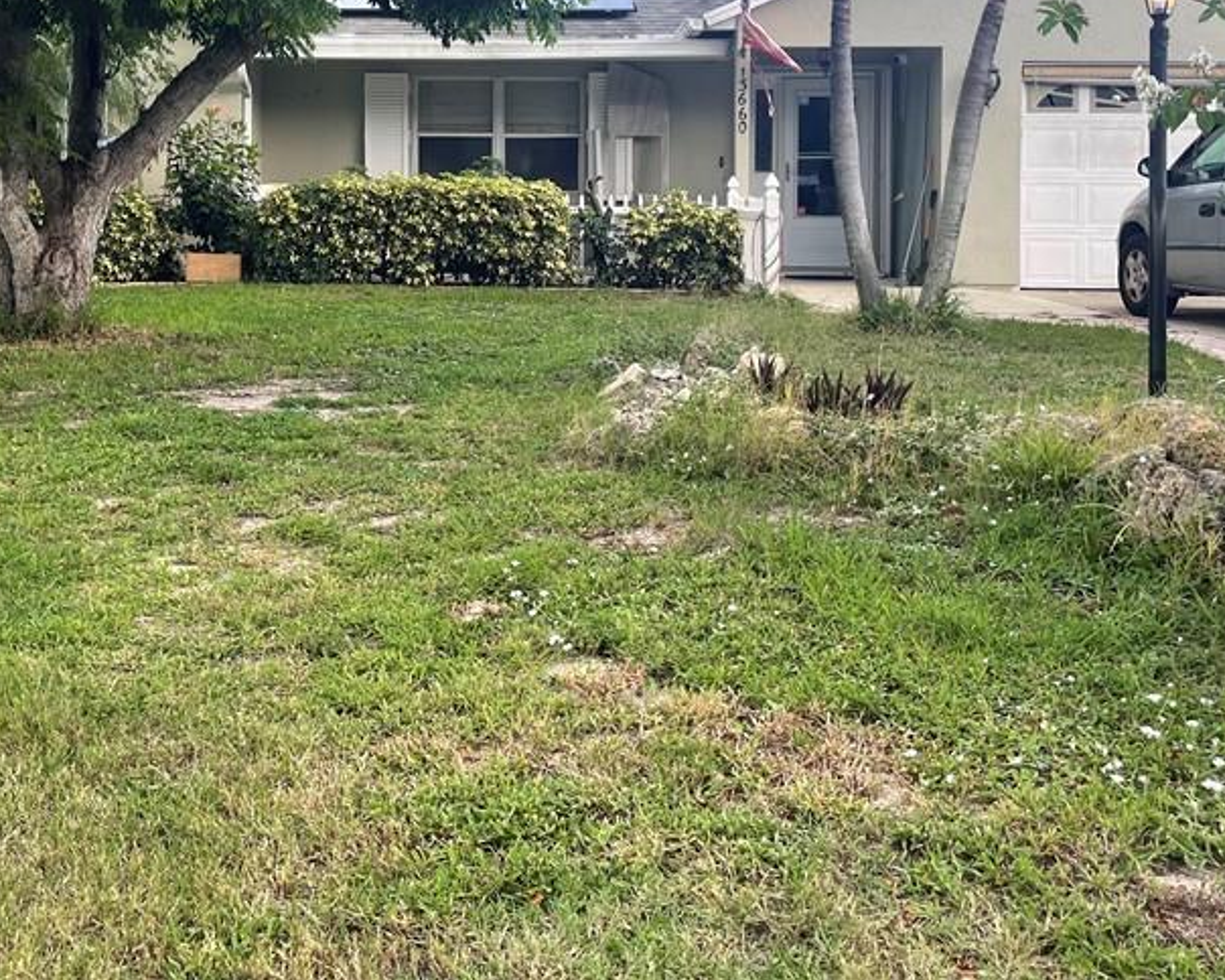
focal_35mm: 43
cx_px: 469
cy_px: 235
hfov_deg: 42.6
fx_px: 1559
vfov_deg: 34.1
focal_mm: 4.2
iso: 40
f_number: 1.6
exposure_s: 1/121
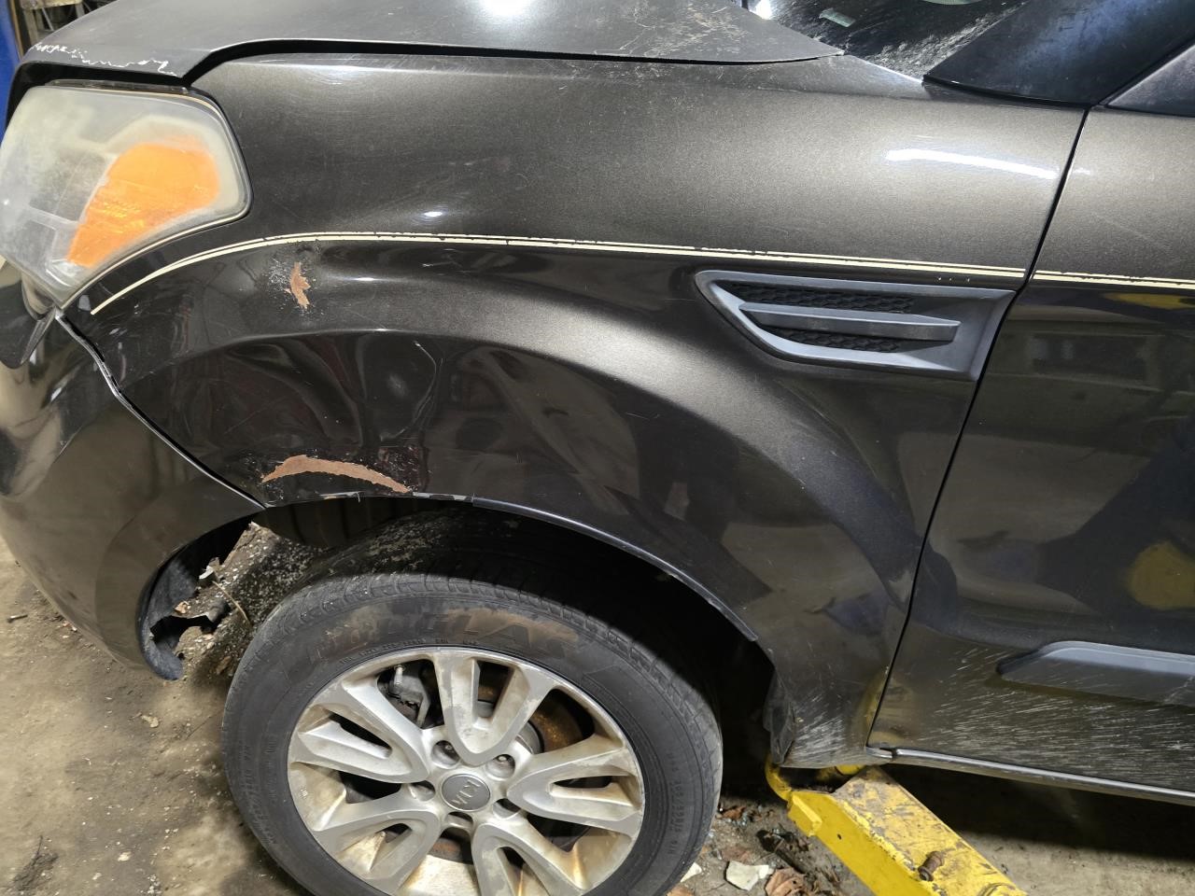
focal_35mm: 23
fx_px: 794
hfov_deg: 73.9
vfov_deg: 58.9
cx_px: 598
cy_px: 448
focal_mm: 6.3
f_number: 1.7
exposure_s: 1/60
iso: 1000
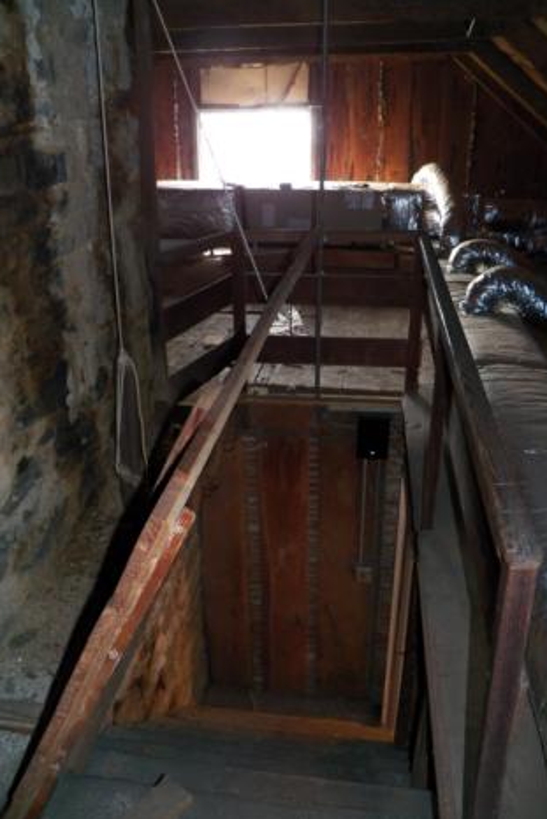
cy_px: 408
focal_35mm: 30
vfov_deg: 61.9
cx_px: 288
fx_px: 683
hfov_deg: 43.6
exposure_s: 1/30
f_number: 2.8
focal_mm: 4.9
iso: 400
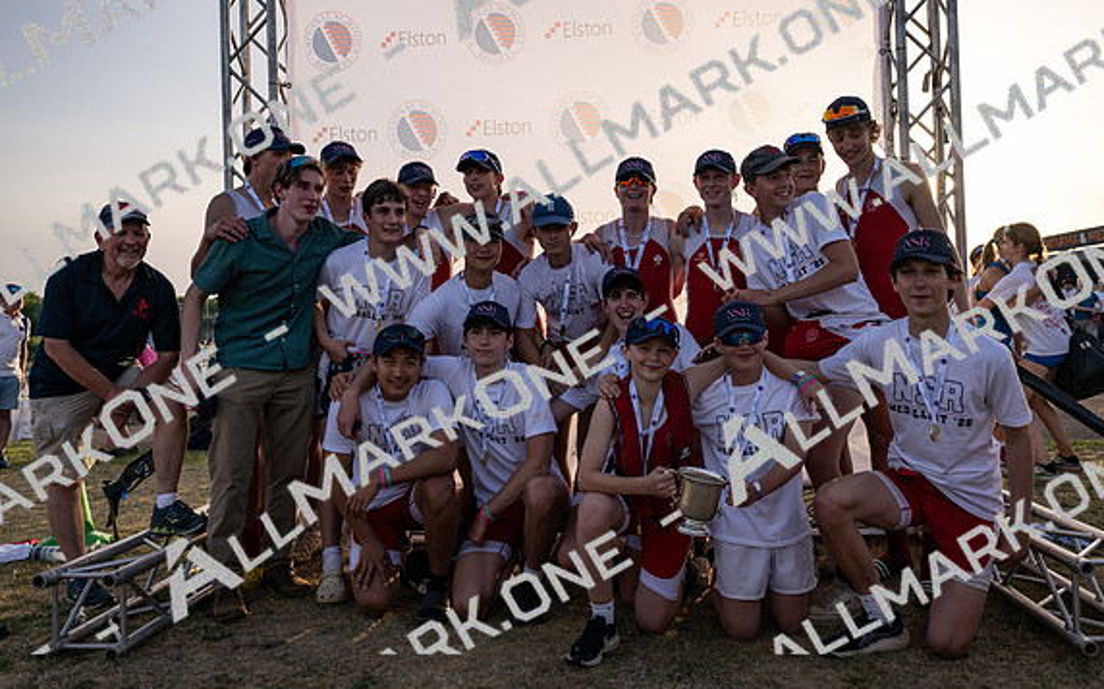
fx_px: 902
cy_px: 323
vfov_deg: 41.8
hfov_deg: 62.9
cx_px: 558
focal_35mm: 30
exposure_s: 1/640
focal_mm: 29
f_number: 4
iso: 64
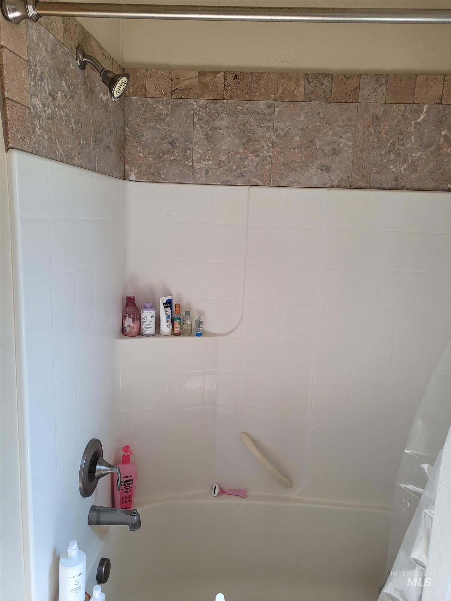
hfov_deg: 53.1
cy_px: 300
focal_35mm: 26
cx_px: 226
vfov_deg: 67.3
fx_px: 452
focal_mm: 5.4
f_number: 1.8
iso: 100
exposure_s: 1/120
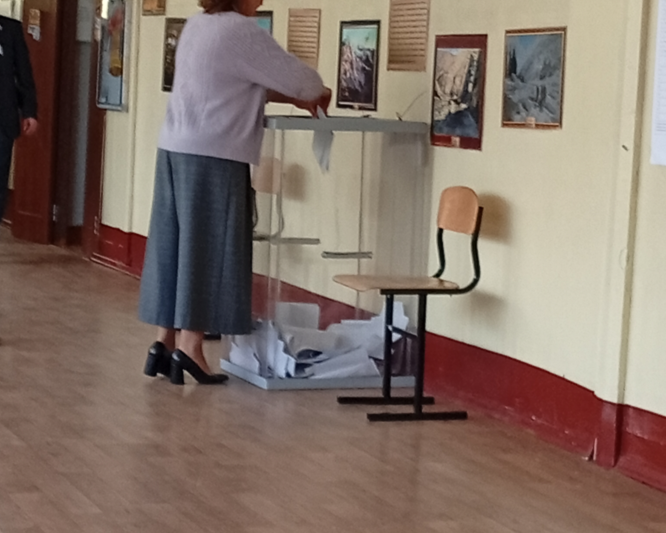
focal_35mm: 116
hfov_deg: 16.6
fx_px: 2286
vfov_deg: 13.3
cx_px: 332
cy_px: 198
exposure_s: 1/50
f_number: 1.8
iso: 154
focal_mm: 3.98
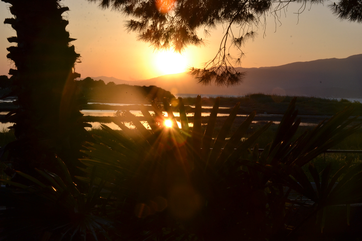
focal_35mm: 68
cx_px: 181
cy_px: 120
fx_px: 679
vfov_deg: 20.2
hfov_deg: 29.9
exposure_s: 1/50
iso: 200
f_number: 29
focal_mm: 45
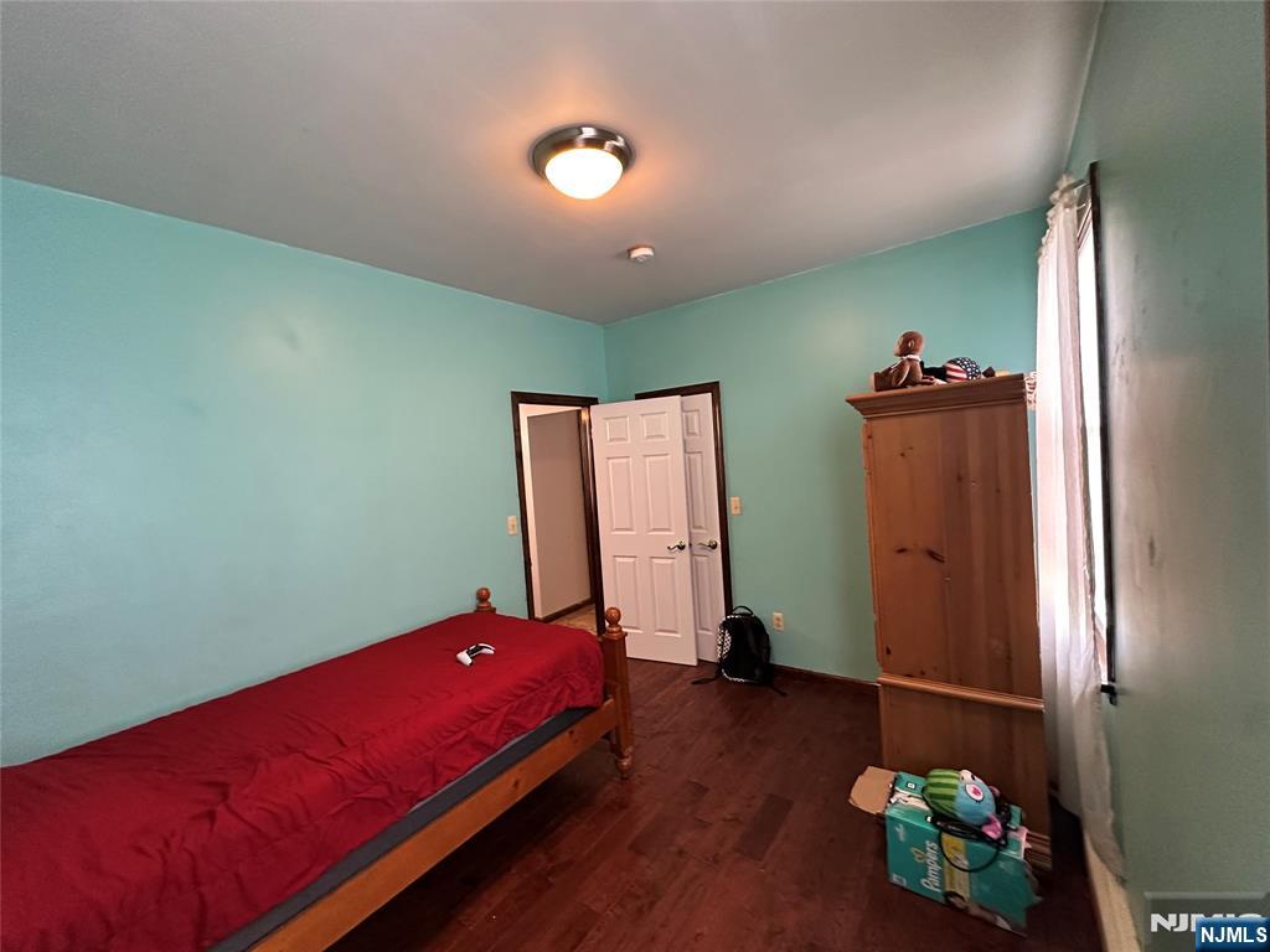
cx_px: 635
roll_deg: +3.2
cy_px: 476
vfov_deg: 85.7
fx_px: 514
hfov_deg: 102.1
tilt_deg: -2.2
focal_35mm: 14
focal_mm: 2.22
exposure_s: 1/60
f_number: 2.2
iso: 500
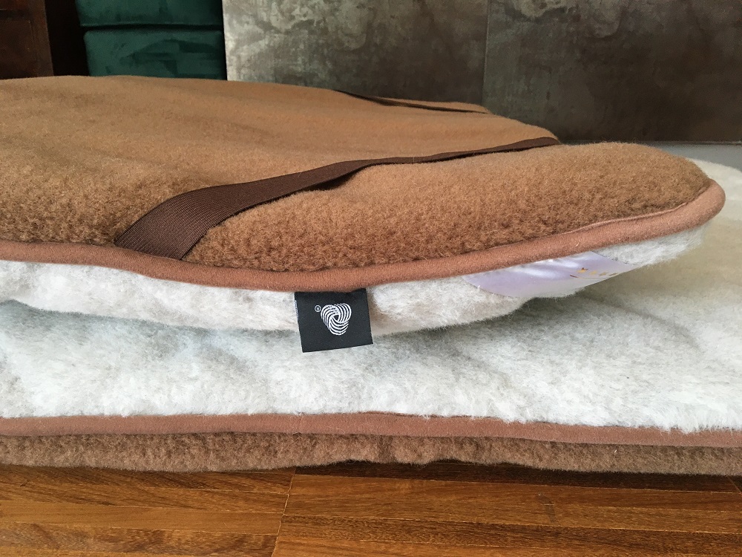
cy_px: 278
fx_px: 622
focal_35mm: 29
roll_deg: -0.8
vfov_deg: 48.2
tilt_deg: -19.5
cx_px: 371
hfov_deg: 61.7
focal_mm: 4.15
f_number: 2.2
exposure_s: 1/33
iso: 50
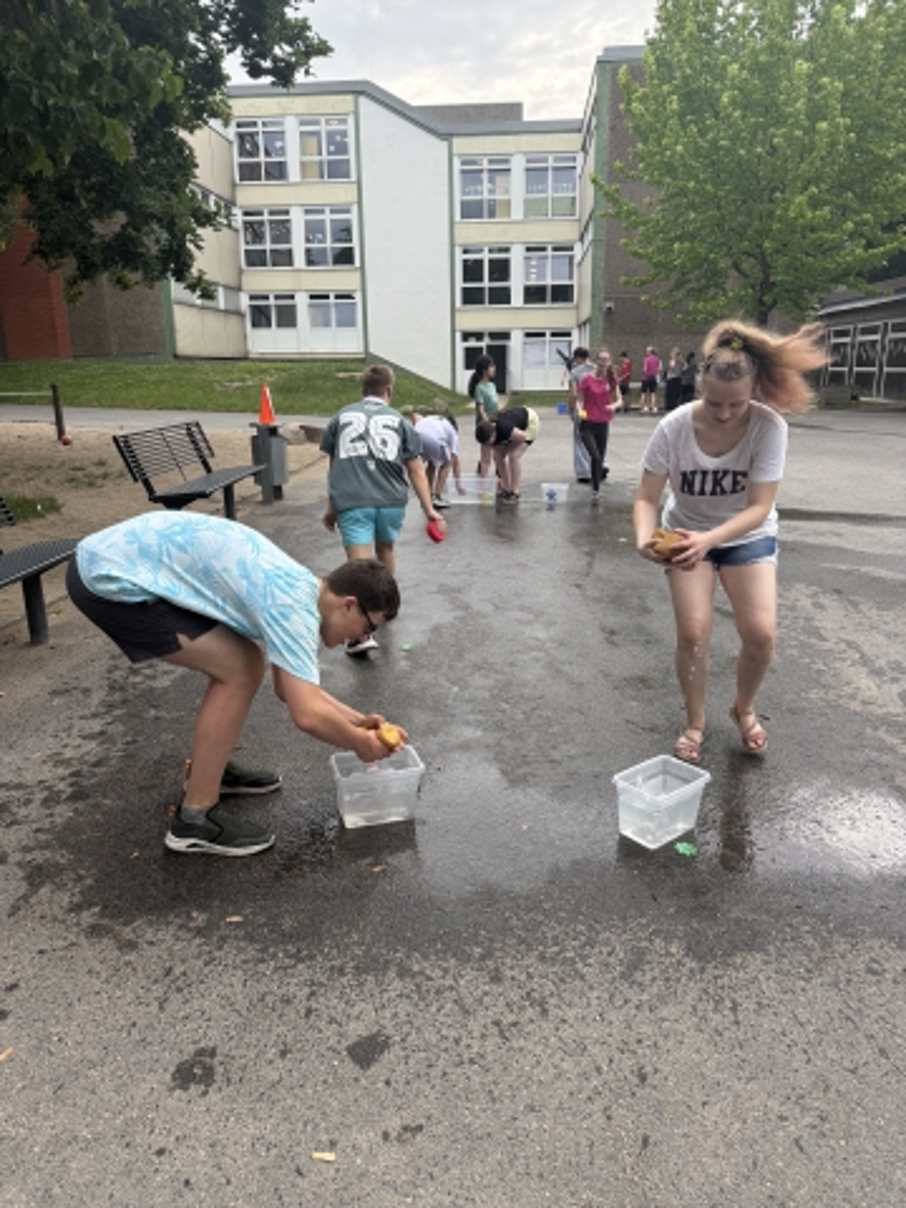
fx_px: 838
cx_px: 453
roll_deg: +0.5
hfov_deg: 56.8
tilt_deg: -14.5
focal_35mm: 24
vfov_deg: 71.6
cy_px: 604
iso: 100
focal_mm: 6.76
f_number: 1.78
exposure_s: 1/1292
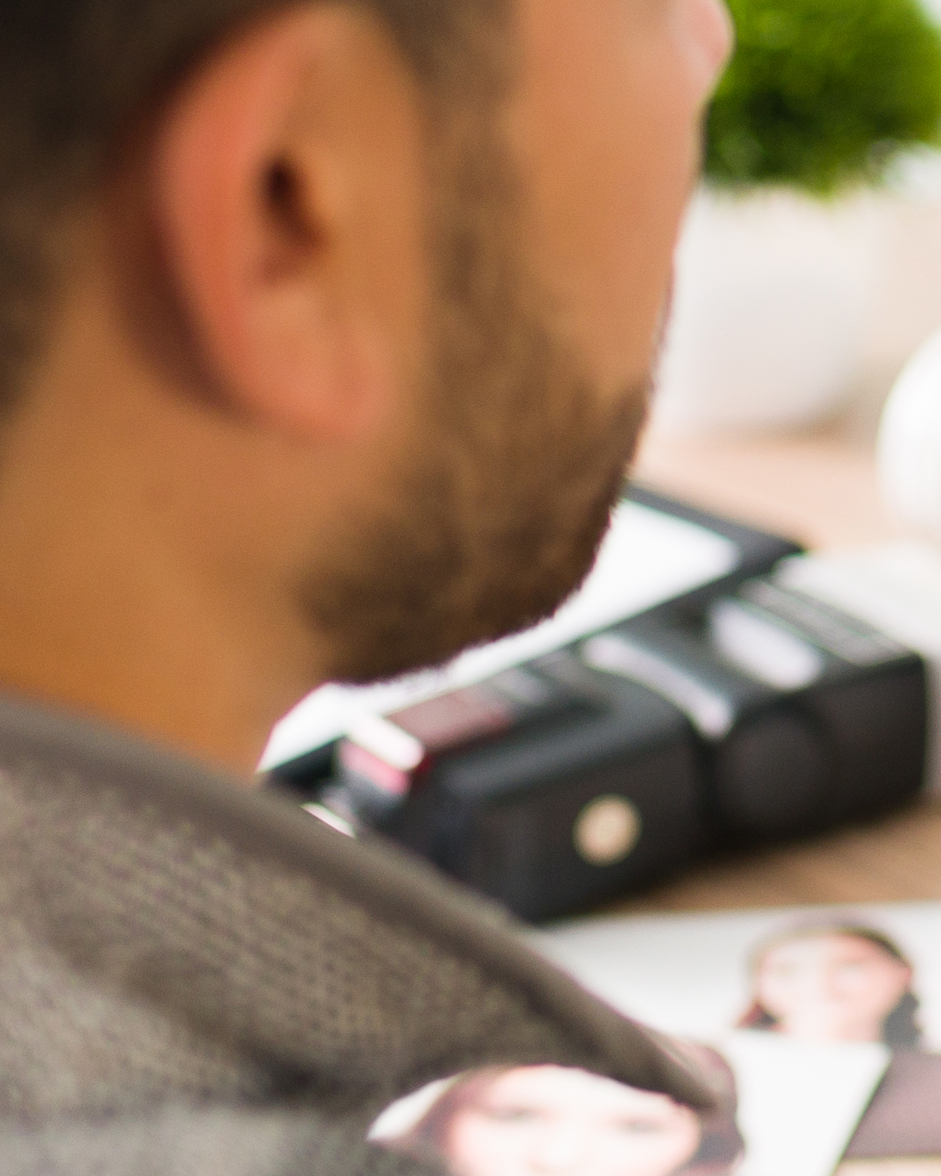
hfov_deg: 9.6
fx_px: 5536
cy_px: 312
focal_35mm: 159
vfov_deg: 12.1
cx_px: 1008
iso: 250
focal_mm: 35
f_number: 1.8
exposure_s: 1/200
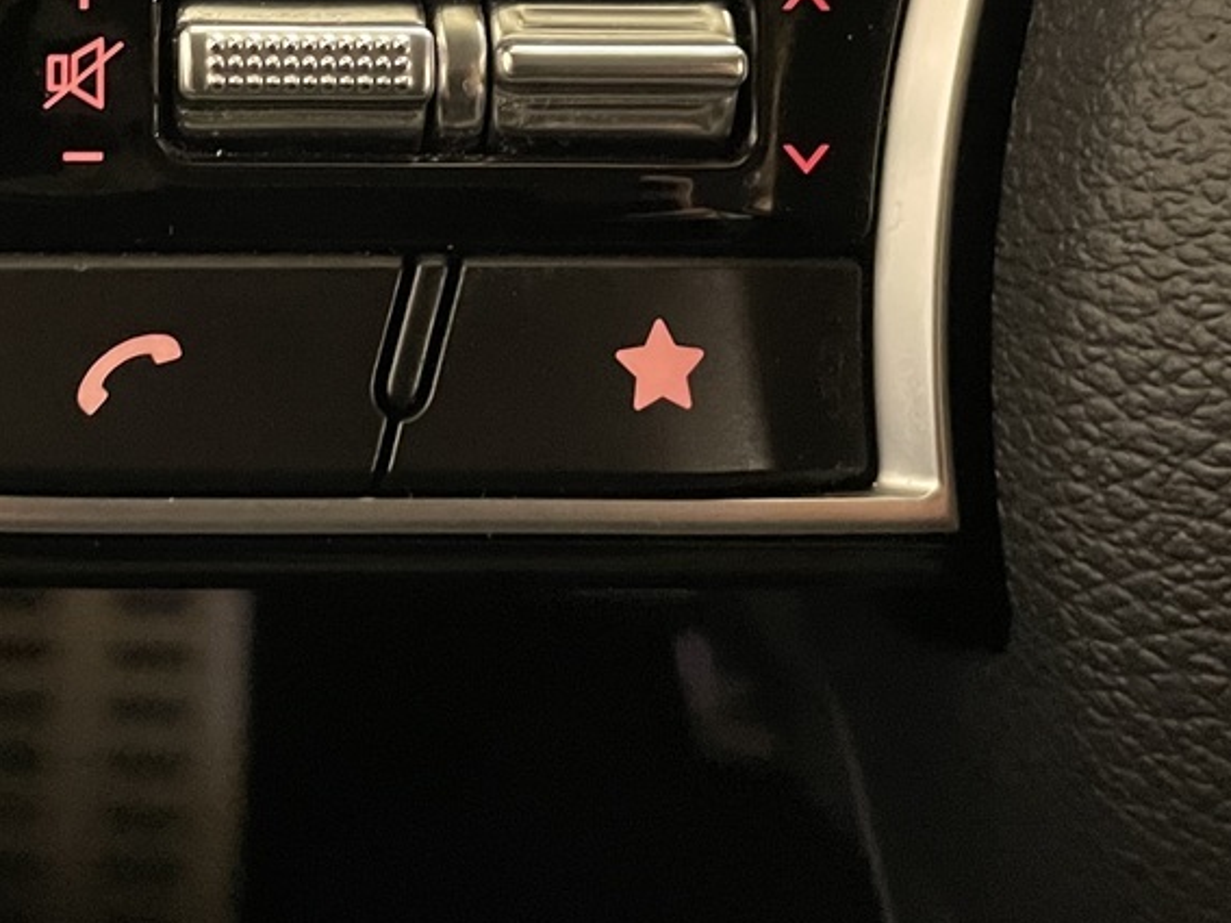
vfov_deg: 21.8
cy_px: 126
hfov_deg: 29.0
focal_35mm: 66
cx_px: 308
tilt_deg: -28.3
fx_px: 2347
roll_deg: -0.6
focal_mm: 4.2
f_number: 1.6
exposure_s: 1/25
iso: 640
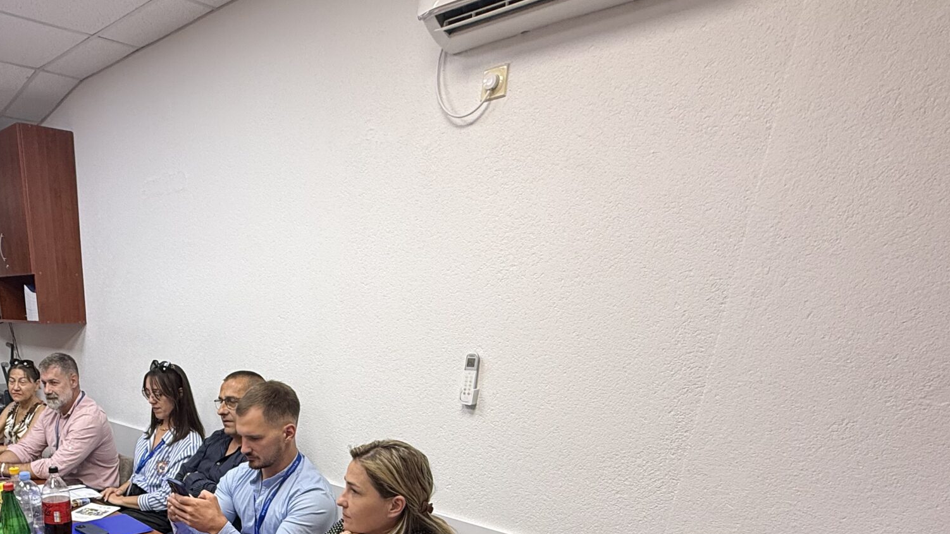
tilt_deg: -21.1
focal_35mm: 26
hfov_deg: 67.4
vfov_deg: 38.6
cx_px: 238
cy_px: 551
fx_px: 655
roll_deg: -0.7
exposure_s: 1/100
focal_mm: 2.22
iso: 125
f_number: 2.2
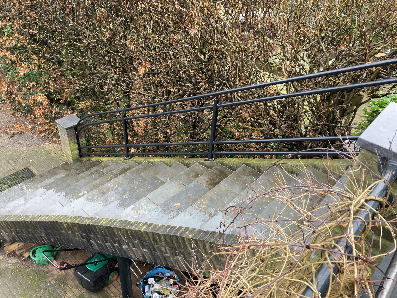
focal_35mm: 28
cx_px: 198
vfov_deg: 49.7
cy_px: 149
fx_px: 321
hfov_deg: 63.4
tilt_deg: -36.0
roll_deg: -3.7
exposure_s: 1/60
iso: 160
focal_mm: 3.99
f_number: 1.8
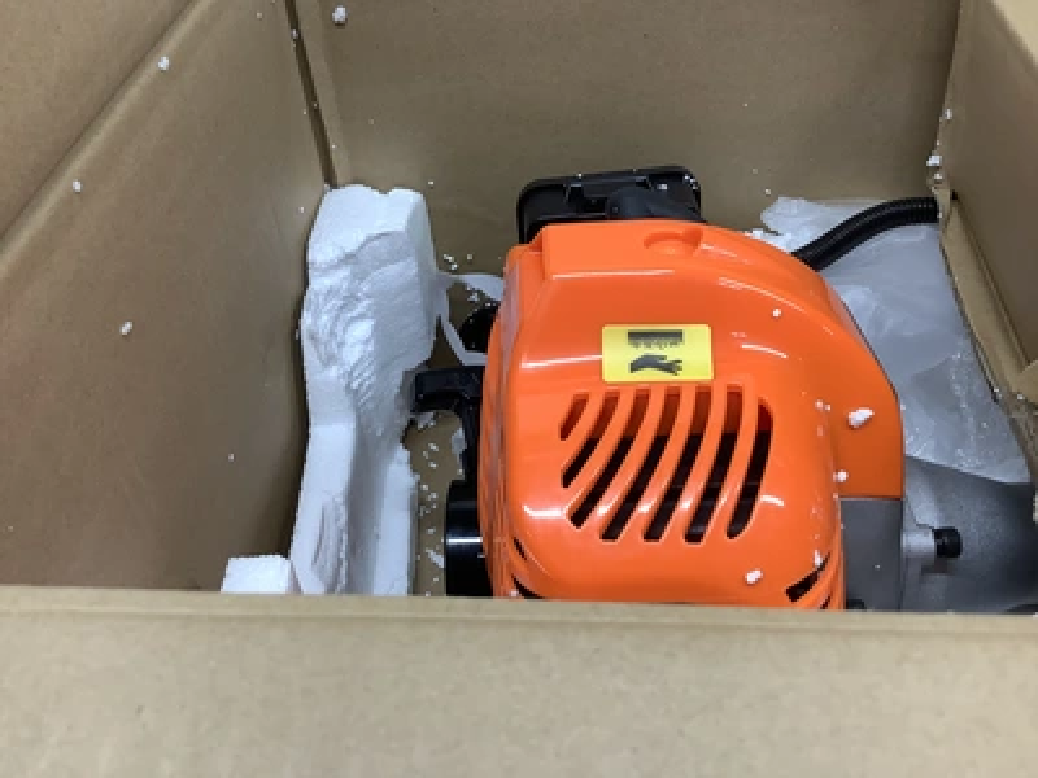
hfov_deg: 58.4
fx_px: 930
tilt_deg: -43.9
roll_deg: +2.7
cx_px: 519
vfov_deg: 45.4
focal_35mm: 31
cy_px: 389
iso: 50
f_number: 2.4
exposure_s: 1/60
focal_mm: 3.3
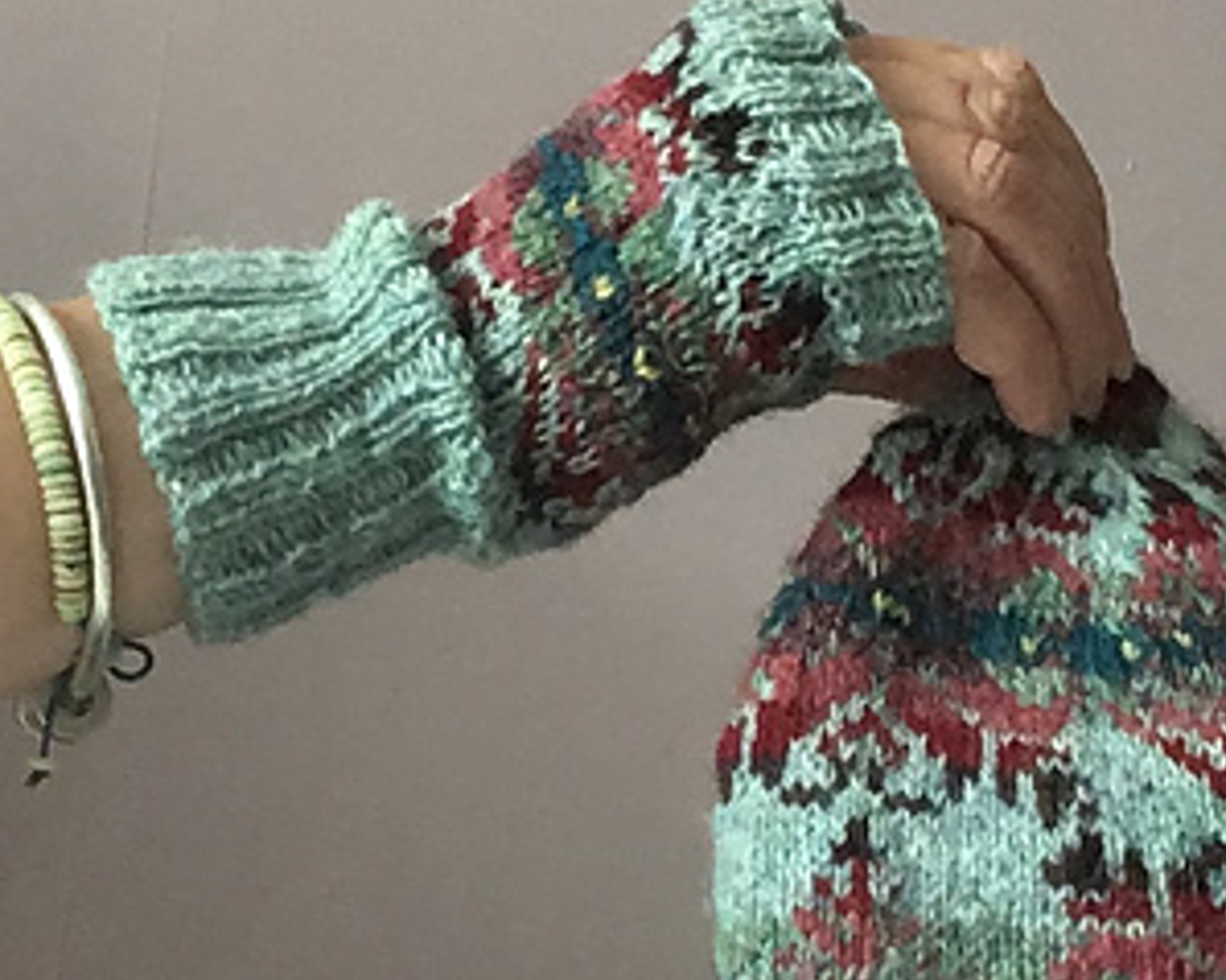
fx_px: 2357
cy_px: 585
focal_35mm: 65
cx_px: 683
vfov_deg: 23.4
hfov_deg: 29.1
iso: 500
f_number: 2.4
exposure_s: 1/17
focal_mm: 2.15
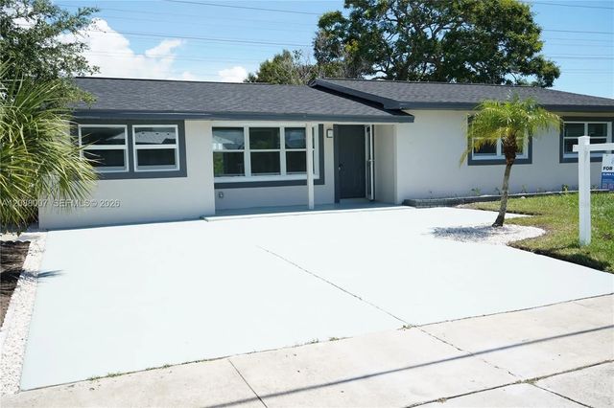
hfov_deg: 60.3
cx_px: 307
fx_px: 528
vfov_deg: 42.3
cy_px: 204
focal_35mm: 31
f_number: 8
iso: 125
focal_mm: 31
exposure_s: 1/250
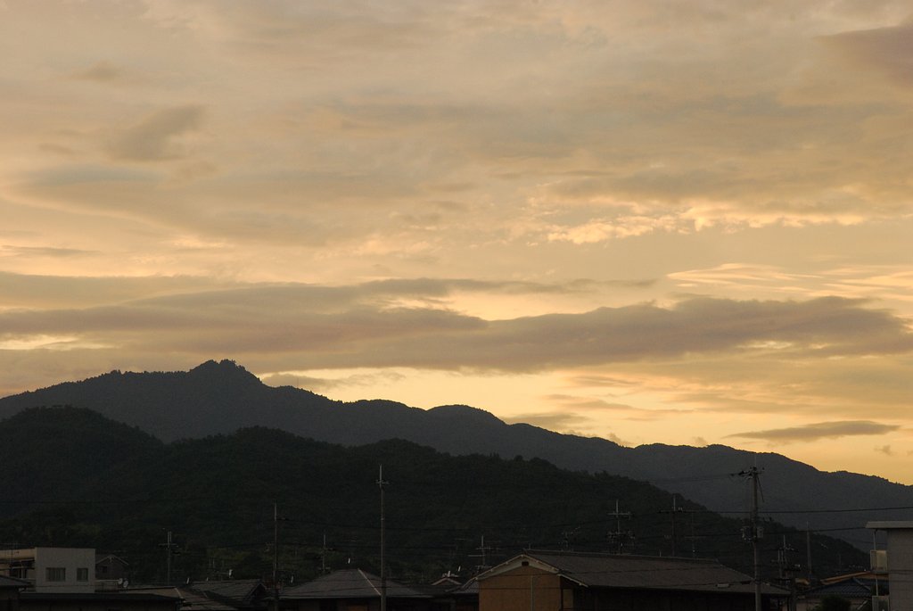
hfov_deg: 13.0
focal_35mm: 158
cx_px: 456
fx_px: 3998
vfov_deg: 8.7
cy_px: 306
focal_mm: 105
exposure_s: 1/50
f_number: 18
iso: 640
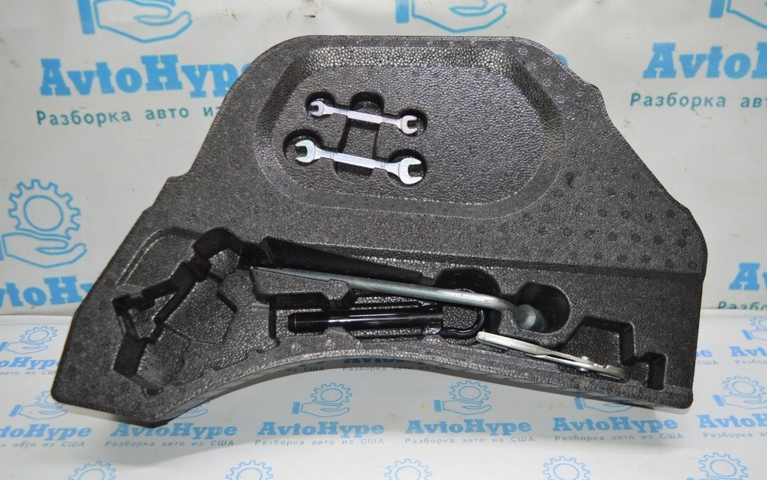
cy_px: 240
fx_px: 805
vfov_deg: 33.2
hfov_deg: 50.9
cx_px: 384
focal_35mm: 39
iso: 400
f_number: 4
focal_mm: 25
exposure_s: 1/80
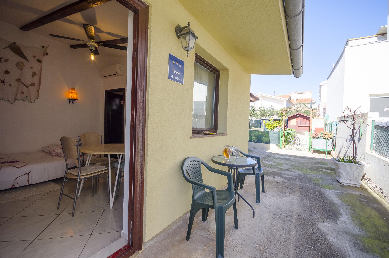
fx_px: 162
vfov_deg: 77.1
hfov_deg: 100.5
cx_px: 194
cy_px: 129
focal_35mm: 15
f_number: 7.1
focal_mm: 10
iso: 100
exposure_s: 1/250
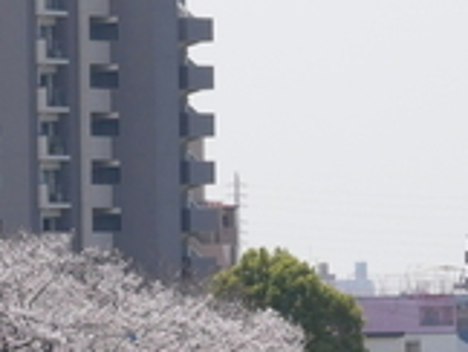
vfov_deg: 3.3
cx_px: -14
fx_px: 6025
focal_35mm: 445
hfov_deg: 4.4
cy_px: 532
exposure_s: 1/1300
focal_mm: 60
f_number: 11
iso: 800
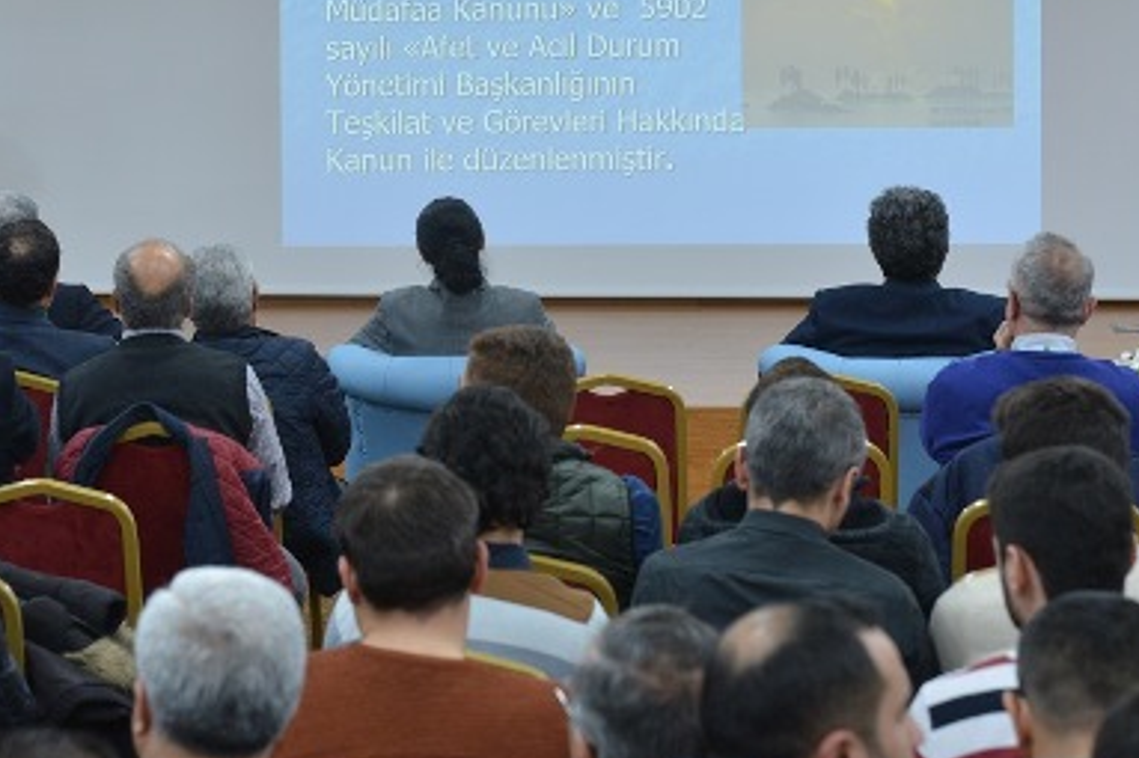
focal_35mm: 117
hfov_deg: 17.5
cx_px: 369
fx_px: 3700
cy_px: 153
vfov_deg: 11.7
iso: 2000
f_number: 6.3
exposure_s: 1/100
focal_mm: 70
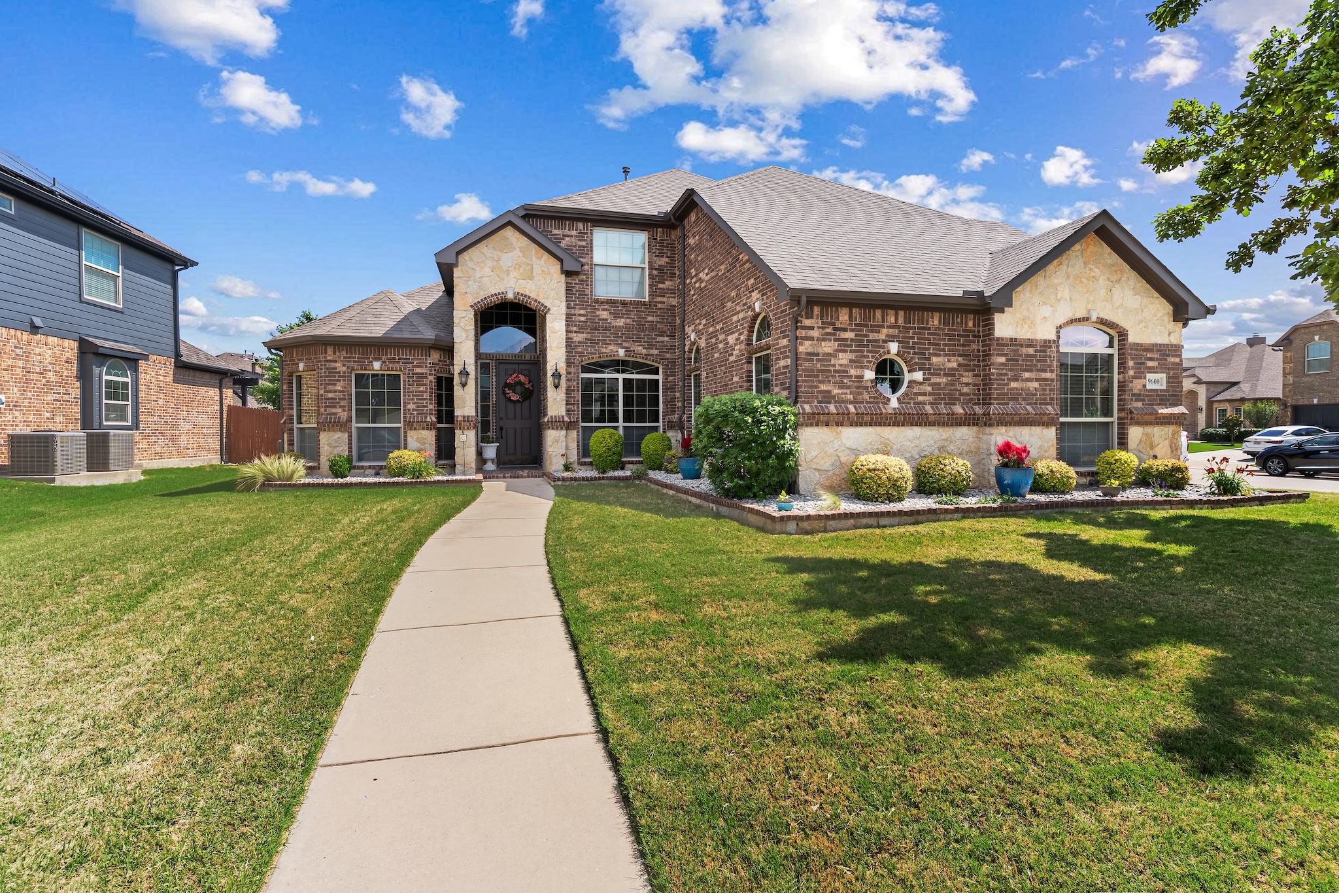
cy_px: 446
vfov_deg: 70.4
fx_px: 632
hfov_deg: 93.3
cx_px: 670
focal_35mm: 17
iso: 100
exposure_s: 1/60
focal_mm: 17
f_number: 8
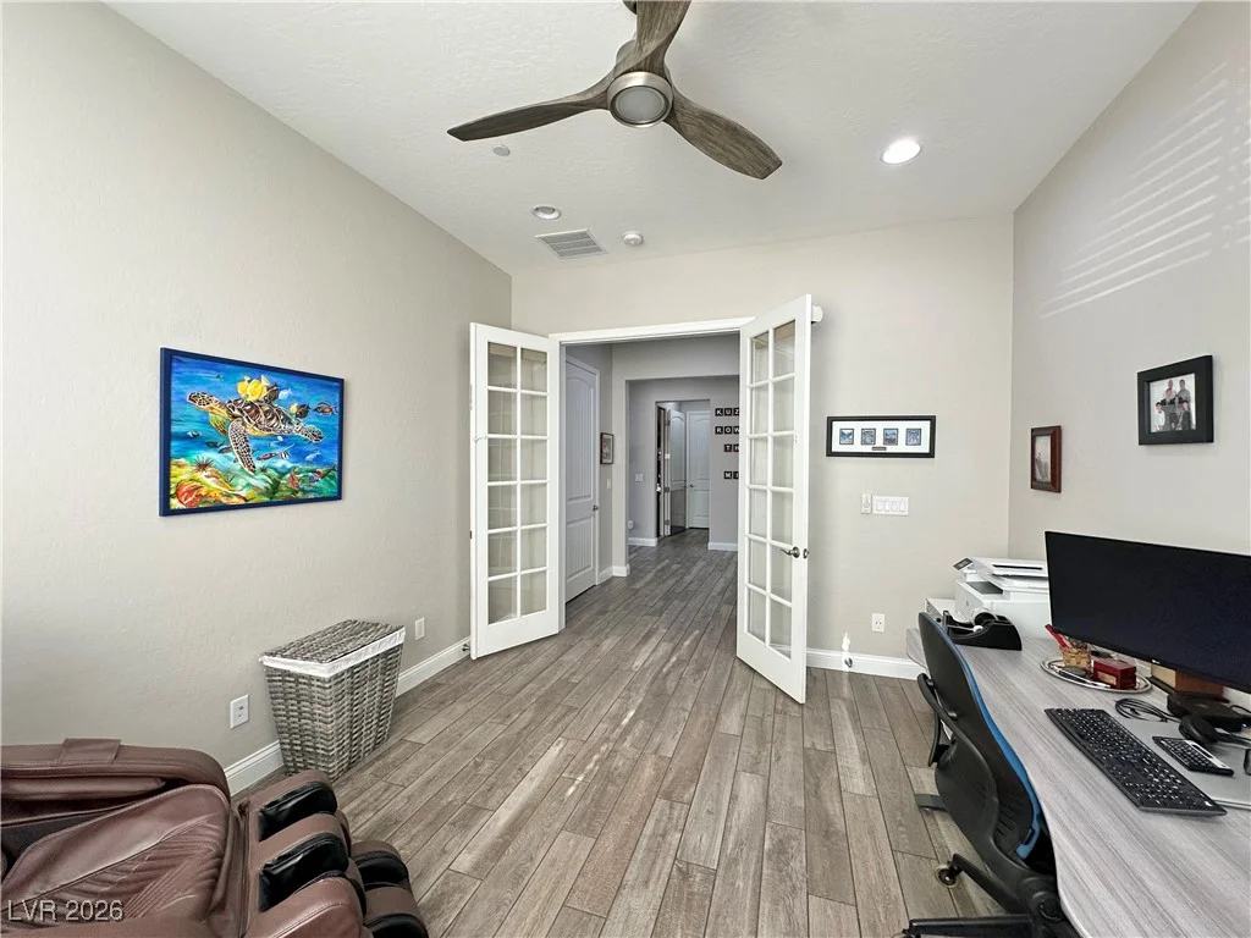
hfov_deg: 102.1
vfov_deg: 85.7
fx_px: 506
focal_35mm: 14
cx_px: 626
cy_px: 469
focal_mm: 2.22
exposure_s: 1/120
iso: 160
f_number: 2.2
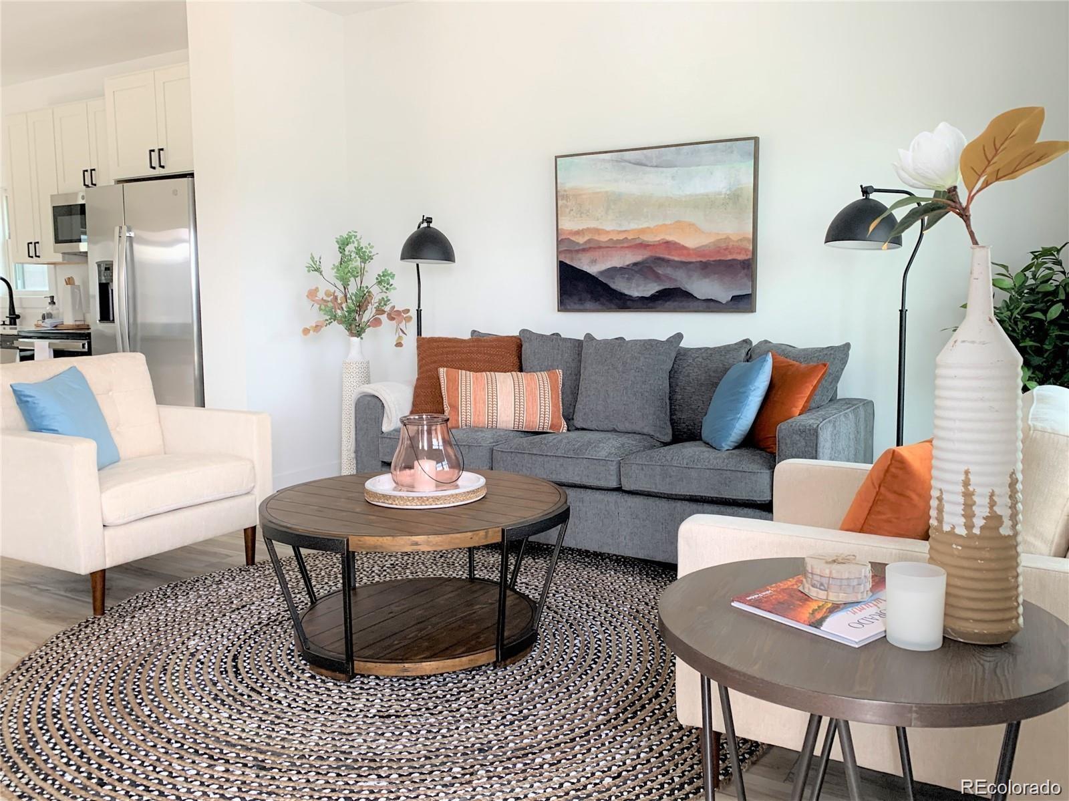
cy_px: 400
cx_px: 534
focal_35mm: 26
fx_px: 803
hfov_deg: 67.3
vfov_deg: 53.0
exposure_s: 1/121
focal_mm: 4.25
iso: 80
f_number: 1.8
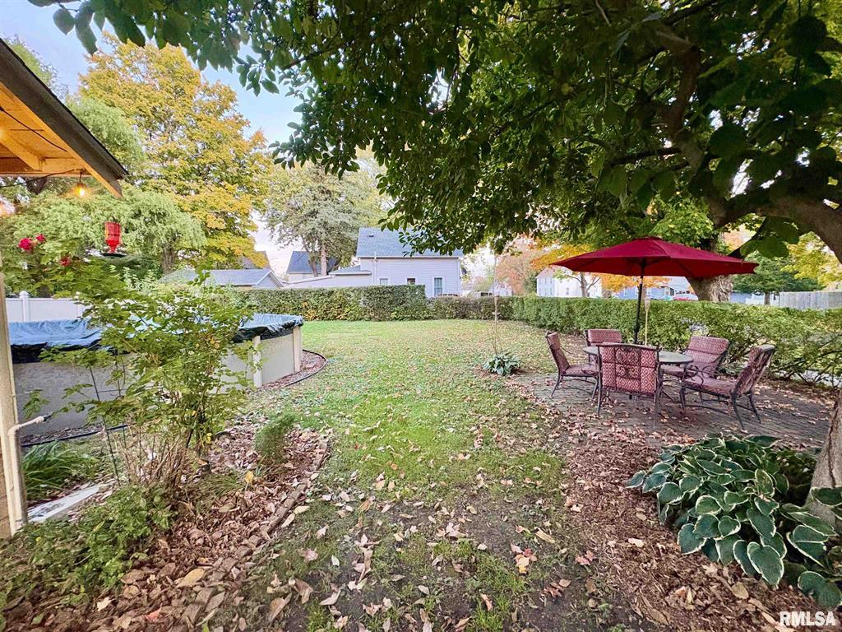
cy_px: 316
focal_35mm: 14
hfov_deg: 102.1
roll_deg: +1.0
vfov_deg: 85.7
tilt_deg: -3.1
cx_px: 421
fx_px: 341
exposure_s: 1/60
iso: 640
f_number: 2.2
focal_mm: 2.22
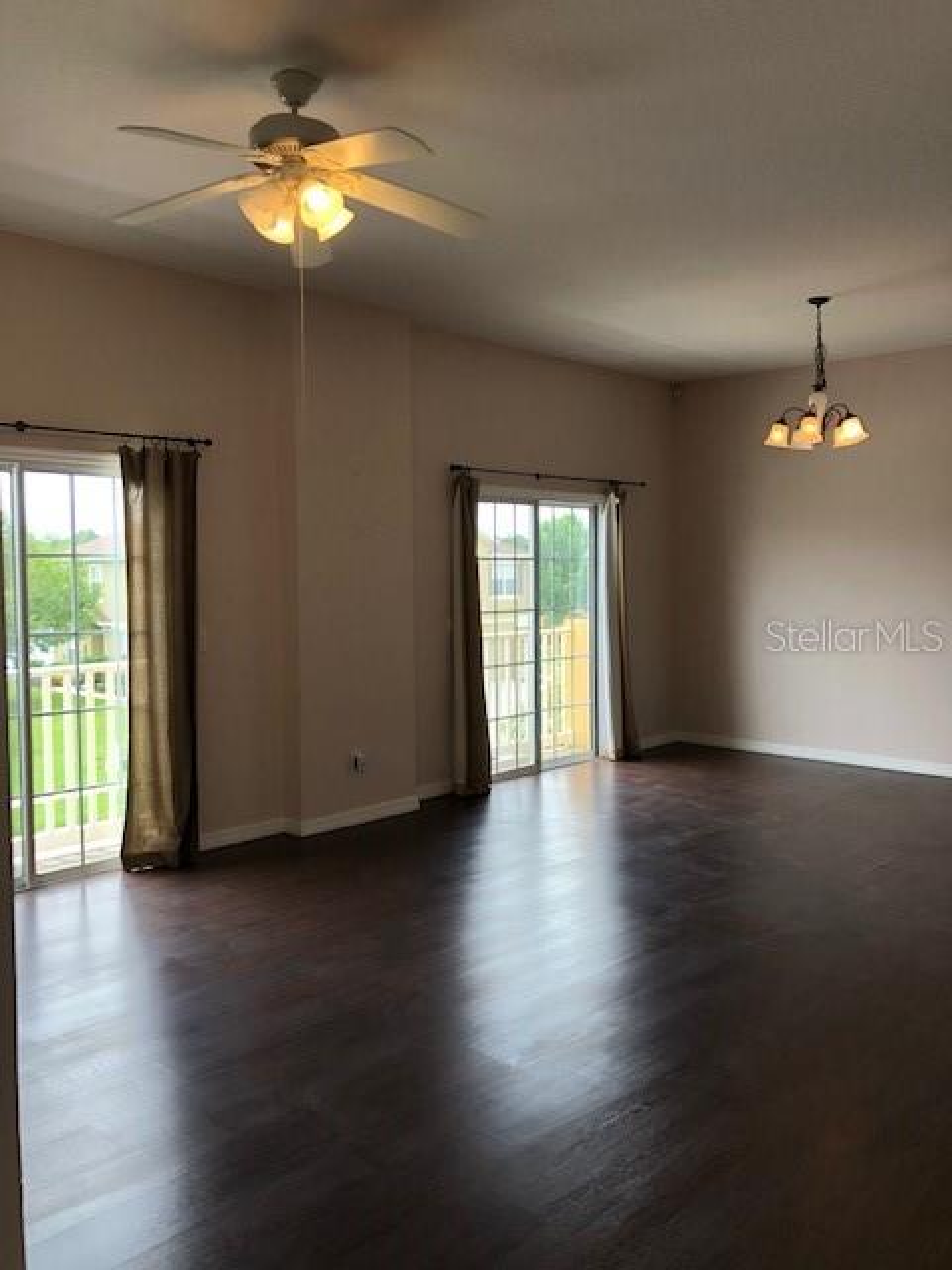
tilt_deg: +0.0
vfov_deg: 63.4
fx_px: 1027
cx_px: 476
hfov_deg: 49.7
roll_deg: -0.7
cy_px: 635
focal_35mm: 28
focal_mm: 4
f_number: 1.8
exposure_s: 1/120
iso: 40
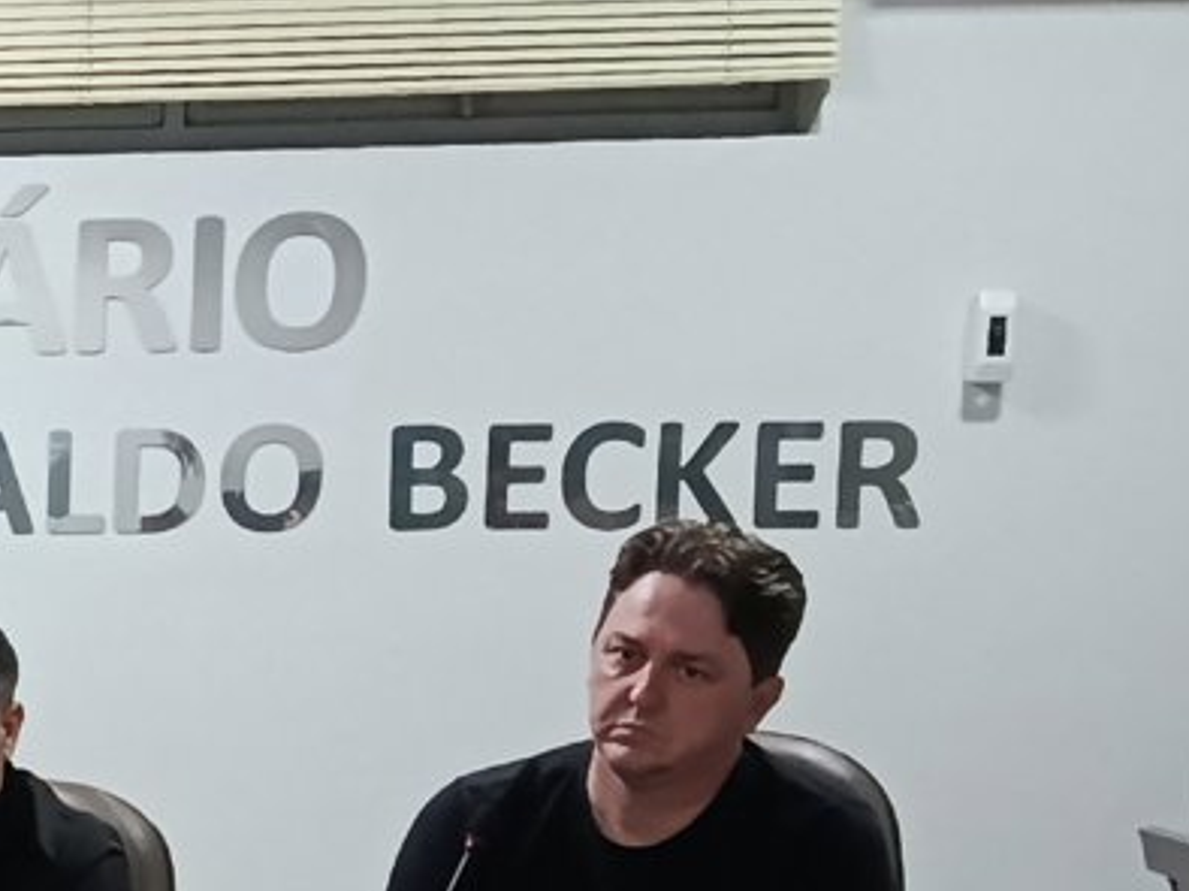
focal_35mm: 117
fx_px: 4016
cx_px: -824
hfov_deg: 15.0
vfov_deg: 12.4
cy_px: 1012
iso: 1000
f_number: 1.7
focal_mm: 5.24
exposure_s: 1/40
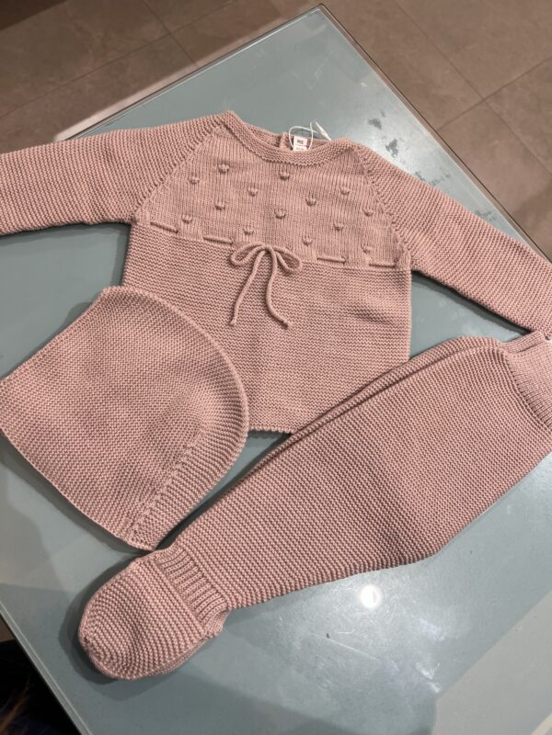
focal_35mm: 26
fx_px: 553
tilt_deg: -72.4
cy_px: 368
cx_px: 276
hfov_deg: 53.1
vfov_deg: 67.3
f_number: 1.5
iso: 40
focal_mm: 5.7
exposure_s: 1/152
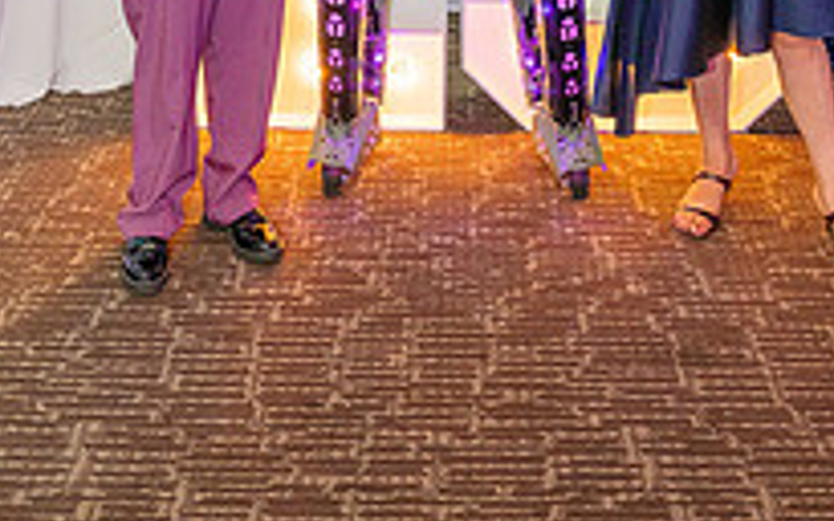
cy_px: -383
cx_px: 456
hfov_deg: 31.5
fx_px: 1477
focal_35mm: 65
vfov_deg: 16.9
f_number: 4.5
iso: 1250
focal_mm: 29
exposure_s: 1/200
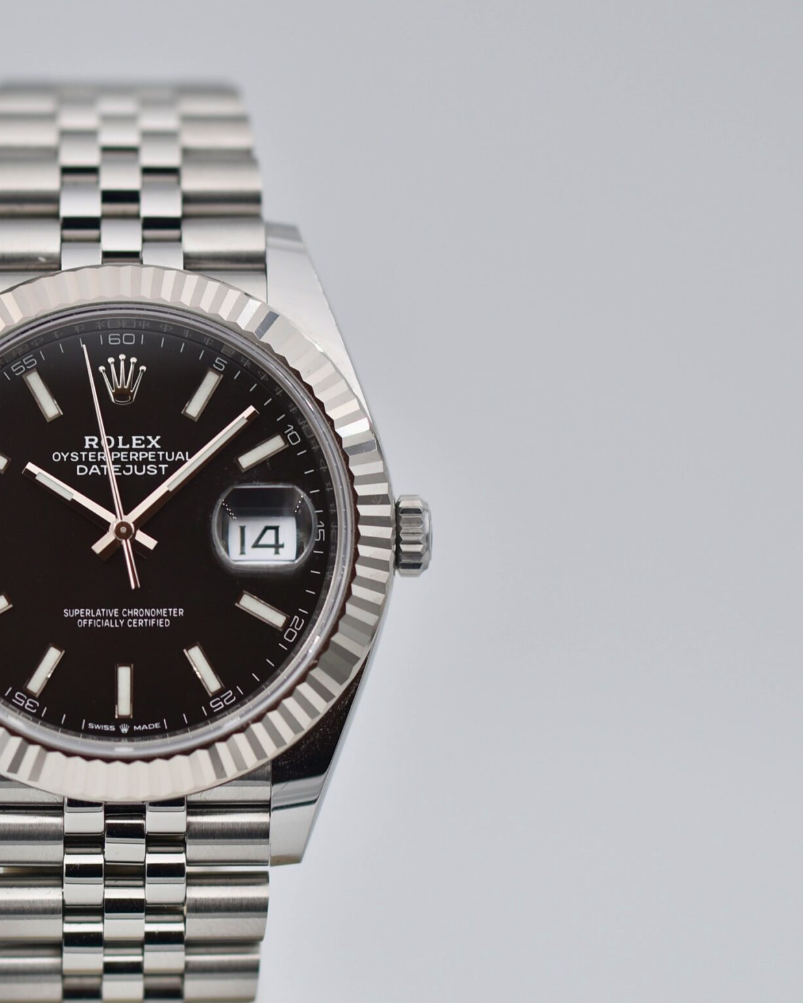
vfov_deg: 9.2
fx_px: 6238
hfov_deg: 7.4
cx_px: 158
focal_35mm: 210
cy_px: 554
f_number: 3.3
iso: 100
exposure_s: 1/125
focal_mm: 90
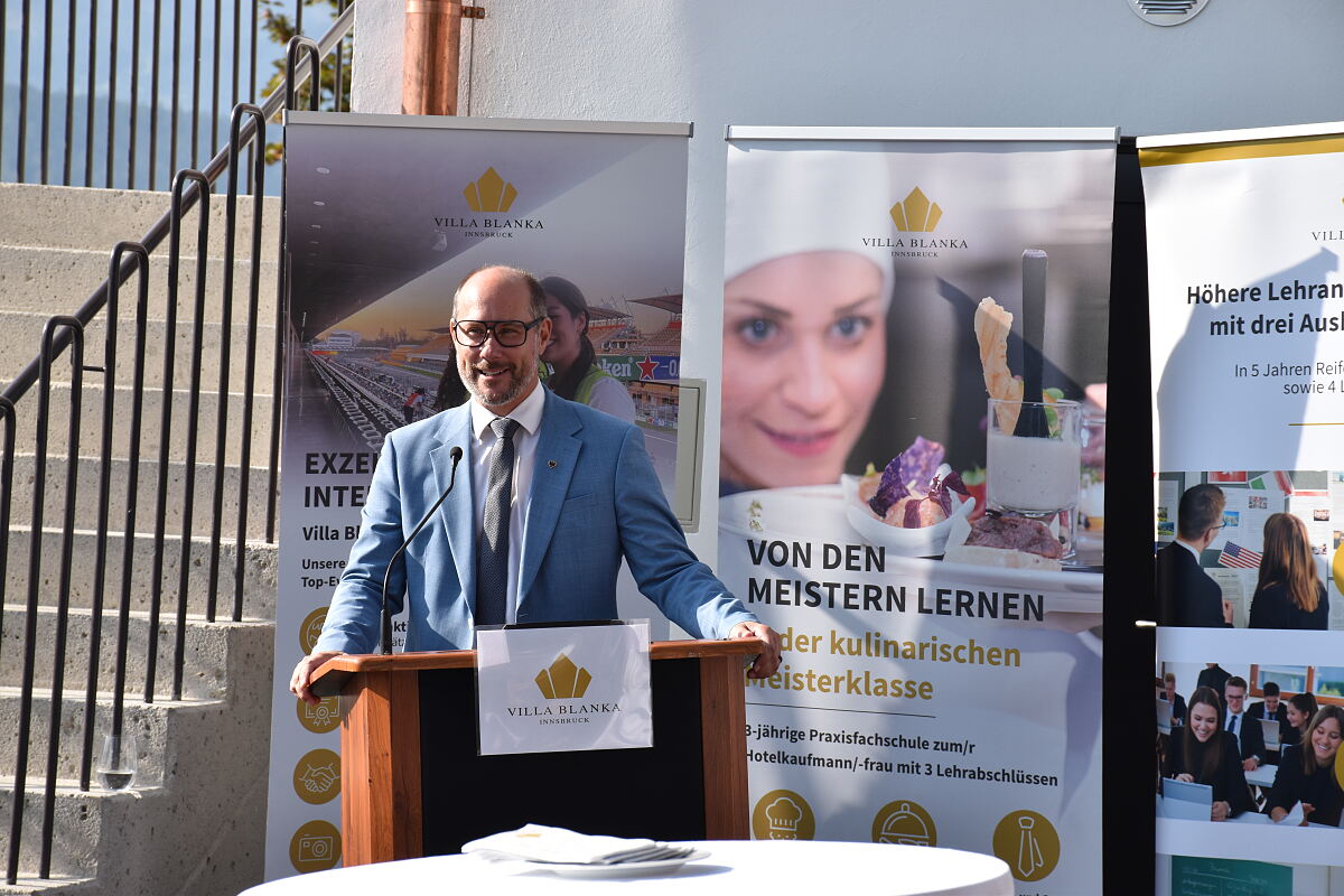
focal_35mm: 135
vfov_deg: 10.2
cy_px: 448
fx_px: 5040
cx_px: 672
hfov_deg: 15.2
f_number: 9
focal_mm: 90
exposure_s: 1/320
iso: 200
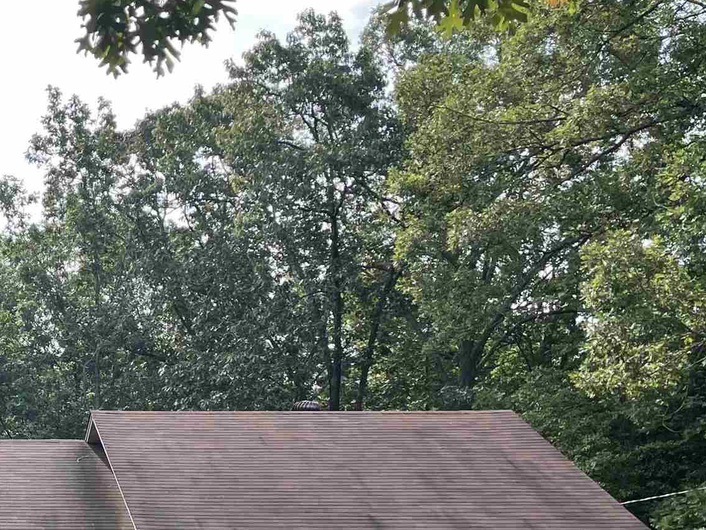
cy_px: 569
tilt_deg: +2.2
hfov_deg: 25.1
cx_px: -132
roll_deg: +0.4
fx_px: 1428
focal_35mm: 70
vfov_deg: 20.2
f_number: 1.6
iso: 32
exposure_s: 1/924
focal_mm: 4.2
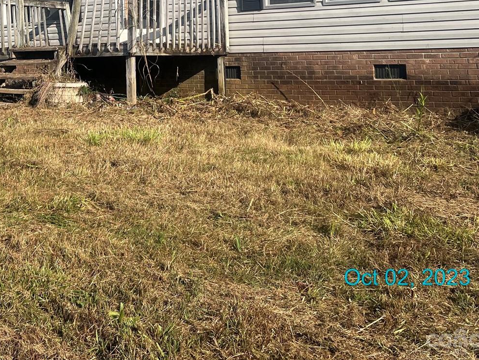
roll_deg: +1.2
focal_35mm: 54
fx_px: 747
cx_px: 73
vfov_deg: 25.6
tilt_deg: +6.6
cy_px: -9
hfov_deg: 34.1
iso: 50
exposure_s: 1/3571
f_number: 1.5
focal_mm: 5.7
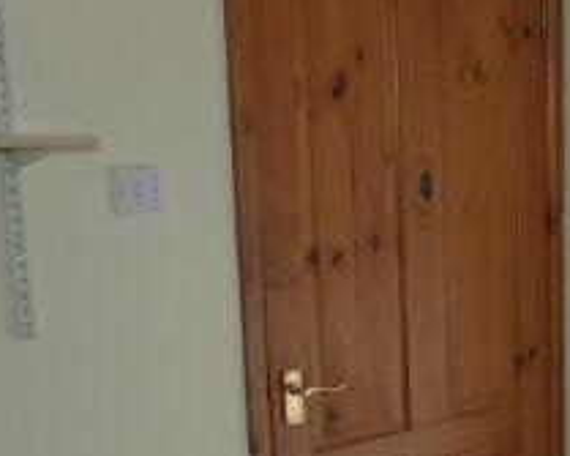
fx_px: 1147
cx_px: 735
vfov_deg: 22.1
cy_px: 373
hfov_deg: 24.5
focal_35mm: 68
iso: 100
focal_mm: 4.5
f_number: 2.8
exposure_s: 1/100
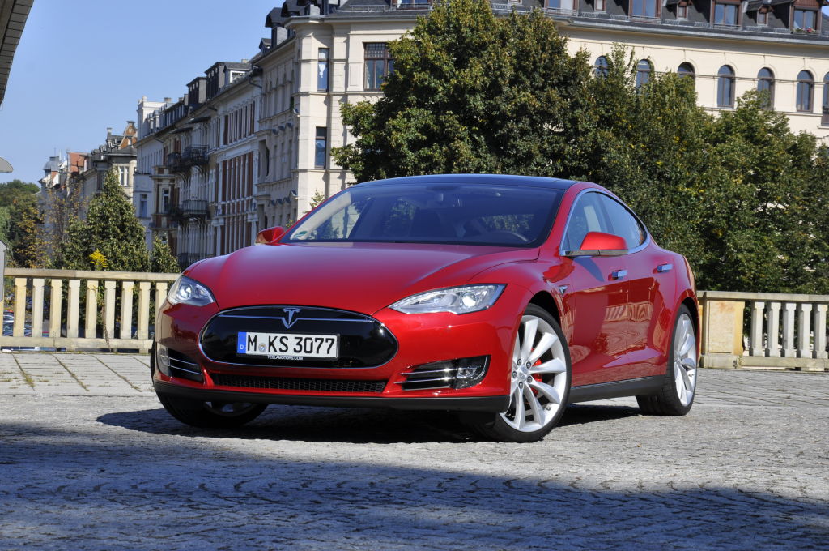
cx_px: 414
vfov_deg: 14.7
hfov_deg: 21.9
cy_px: 276
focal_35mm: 93
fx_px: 2139
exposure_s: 1/400
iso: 200
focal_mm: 62
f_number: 10
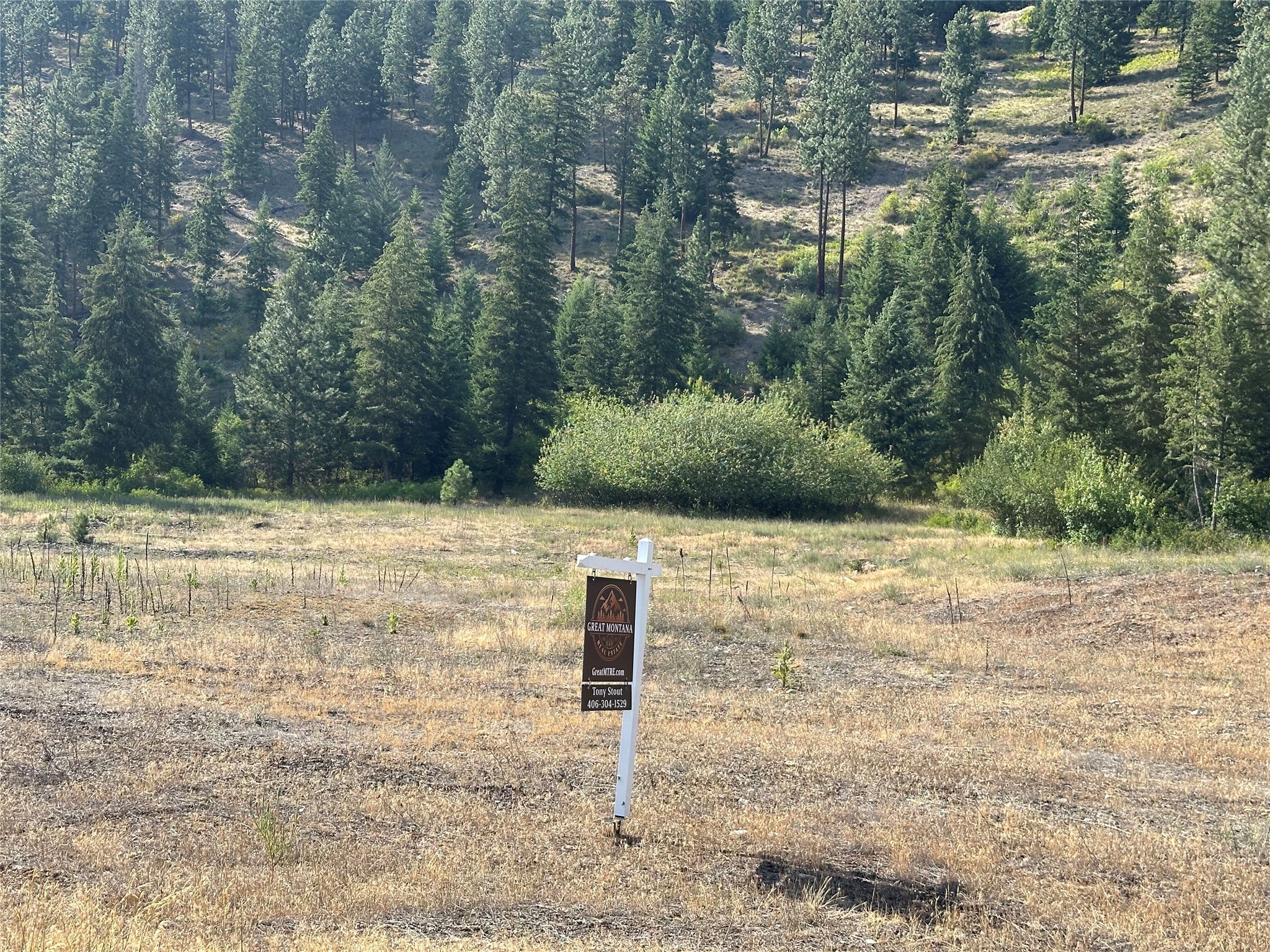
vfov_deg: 30.3
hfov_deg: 39.7
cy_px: 476
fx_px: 1761
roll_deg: -2.8
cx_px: 635
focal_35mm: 48
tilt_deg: +3.4
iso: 64
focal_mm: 6.86
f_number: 1.78
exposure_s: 1/1953
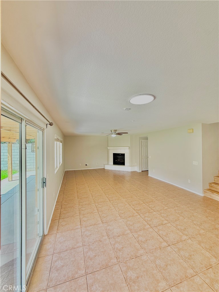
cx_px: 110
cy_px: 146
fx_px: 118
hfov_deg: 85.7
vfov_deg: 102.1
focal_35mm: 14
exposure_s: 1/120
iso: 100
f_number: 2.2
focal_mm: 2.22
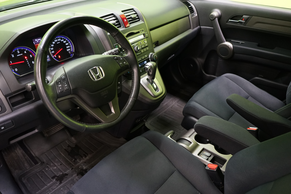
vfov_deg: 43.6
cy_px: 97
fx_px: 242
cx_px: 146
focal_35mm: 30
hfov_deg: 61.9
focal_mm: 30
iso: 2500
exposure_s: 1/20
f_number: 5
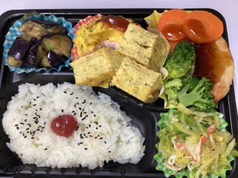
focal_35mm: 31
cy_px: 89
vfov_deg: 45.4
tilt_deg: -75.3
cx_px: 119
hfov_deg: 58.4
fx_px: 213
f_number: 2.4
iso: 200
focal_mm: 3.3
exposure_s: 1/60
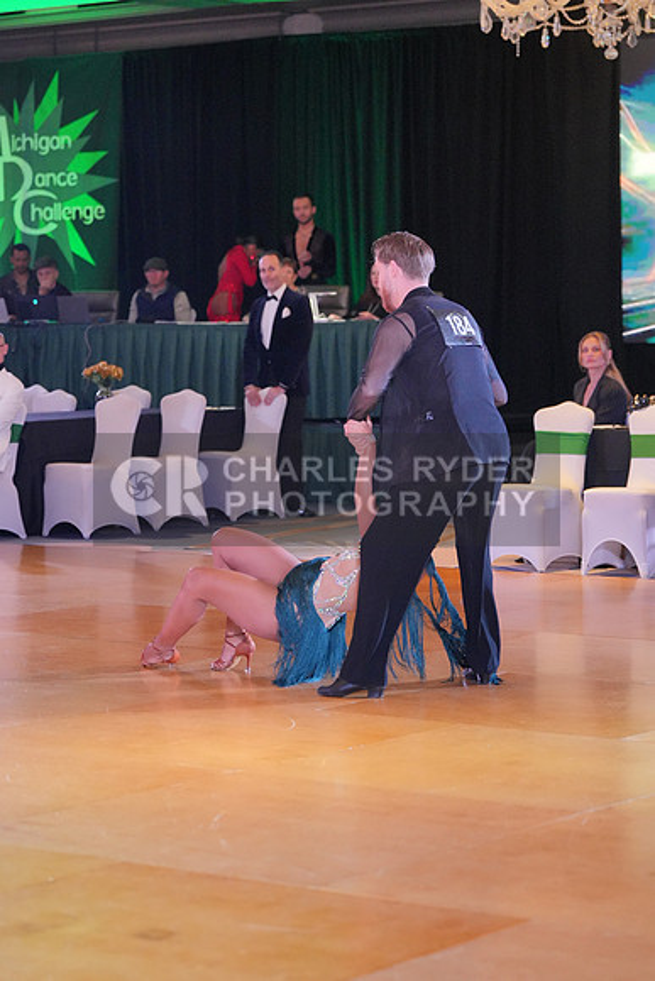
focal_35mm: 99
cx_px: 328
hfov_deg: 13.8
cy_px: 490
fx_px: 2700
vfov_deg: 20.6
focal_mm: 99
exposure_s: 1/500
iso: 5000
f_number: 3.5
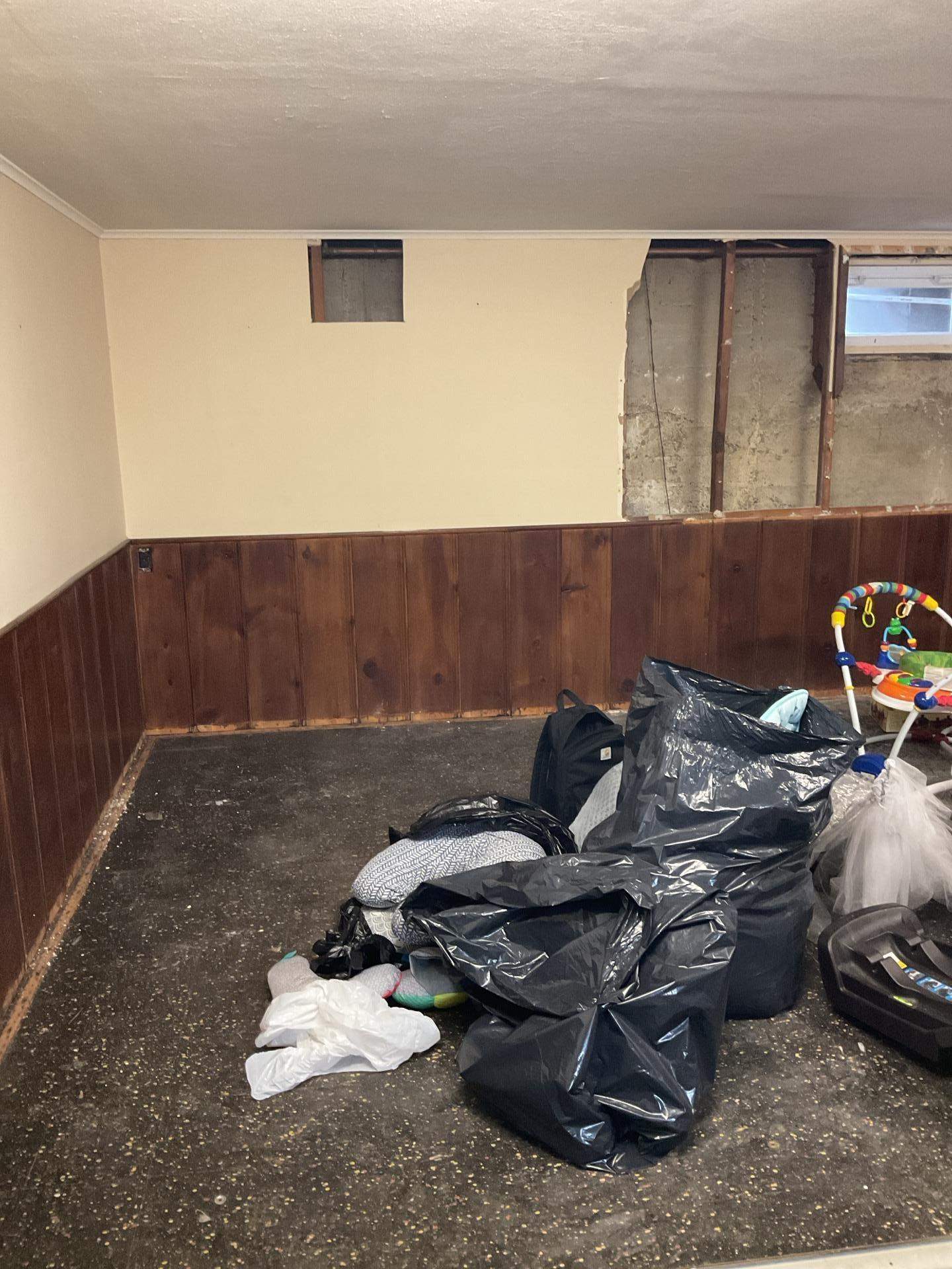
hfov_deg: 48.2
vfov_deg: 61.7
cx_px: 476
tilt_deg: -13.7
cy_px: 634
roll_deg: +0.2
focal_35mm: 29
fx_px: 1063
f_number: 1.8
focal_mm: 3
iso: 250
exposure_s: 1/30
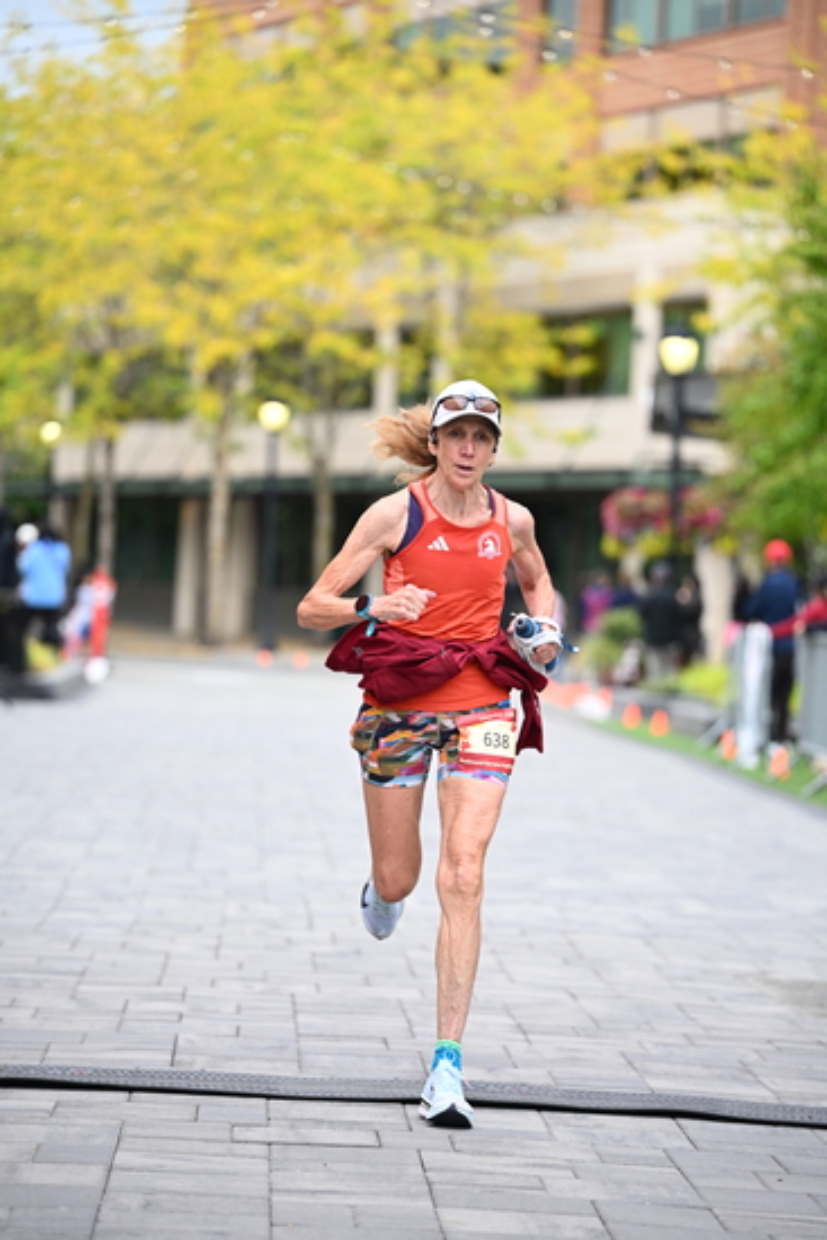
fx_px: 4304
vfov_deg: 16.4
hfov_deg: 11.0
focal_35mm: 125
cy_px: 620
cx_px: 414
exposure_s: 1/2000
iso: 1000
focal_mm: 125
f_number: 2.8
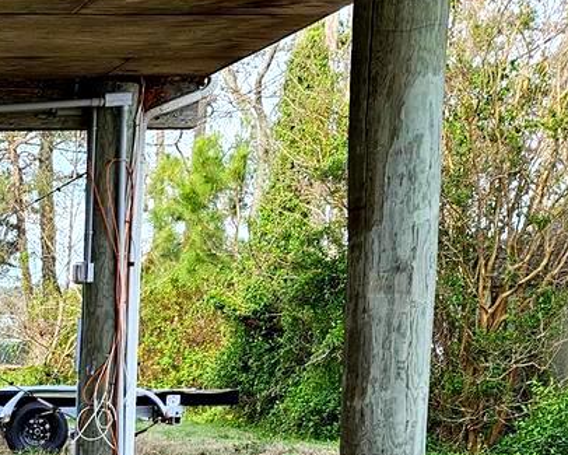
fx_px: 1429
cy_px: 655
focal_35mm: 85
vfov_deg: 16.6
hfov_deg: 20.0
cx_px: -232
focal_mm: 5.4
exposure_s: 1/224
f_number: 1.8
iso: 25
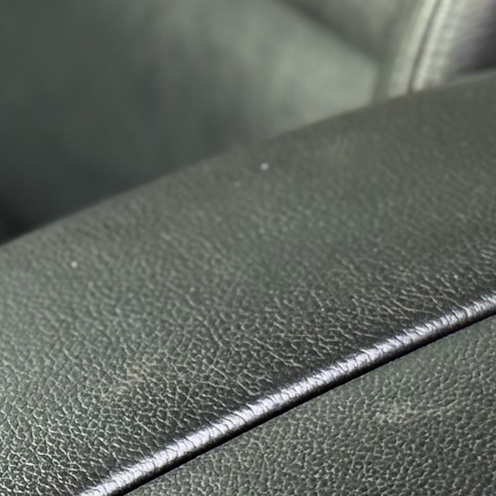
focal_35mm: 218
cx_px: -171
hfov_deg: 7.9
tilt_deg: -34.6
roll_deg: +4.2
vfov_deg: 8.0
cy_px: 469
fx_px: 3534
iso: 125
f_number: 1.78
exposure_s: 1/60
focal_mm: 6.76
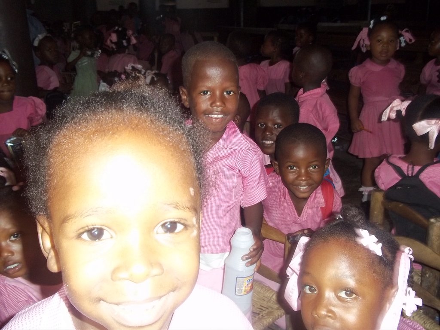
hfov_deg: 51.4
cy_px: 165
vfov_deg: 39.7
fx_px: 458
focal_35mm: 36
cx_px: 220
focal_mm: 6.5
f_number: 3.1
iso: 160
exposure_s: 1/30
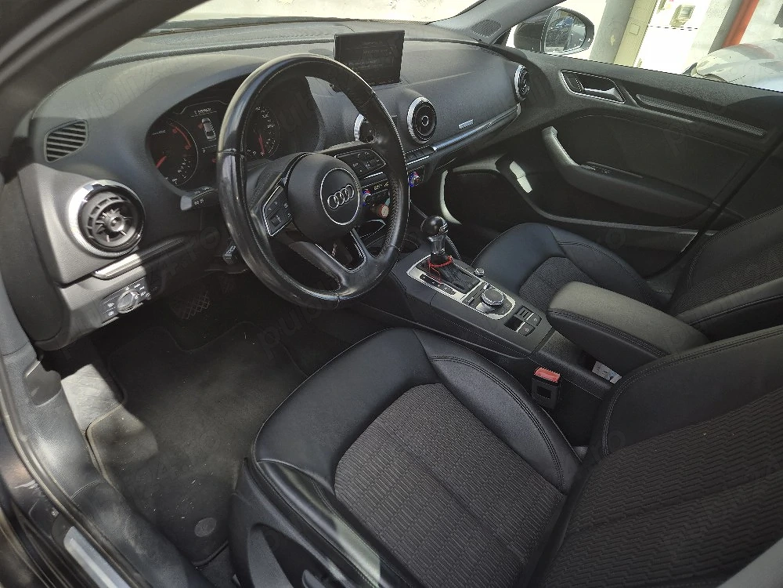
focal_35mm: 23
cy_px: 294
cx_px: 392
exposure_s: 1/222
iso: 25
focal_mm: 5.4
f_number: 1.8
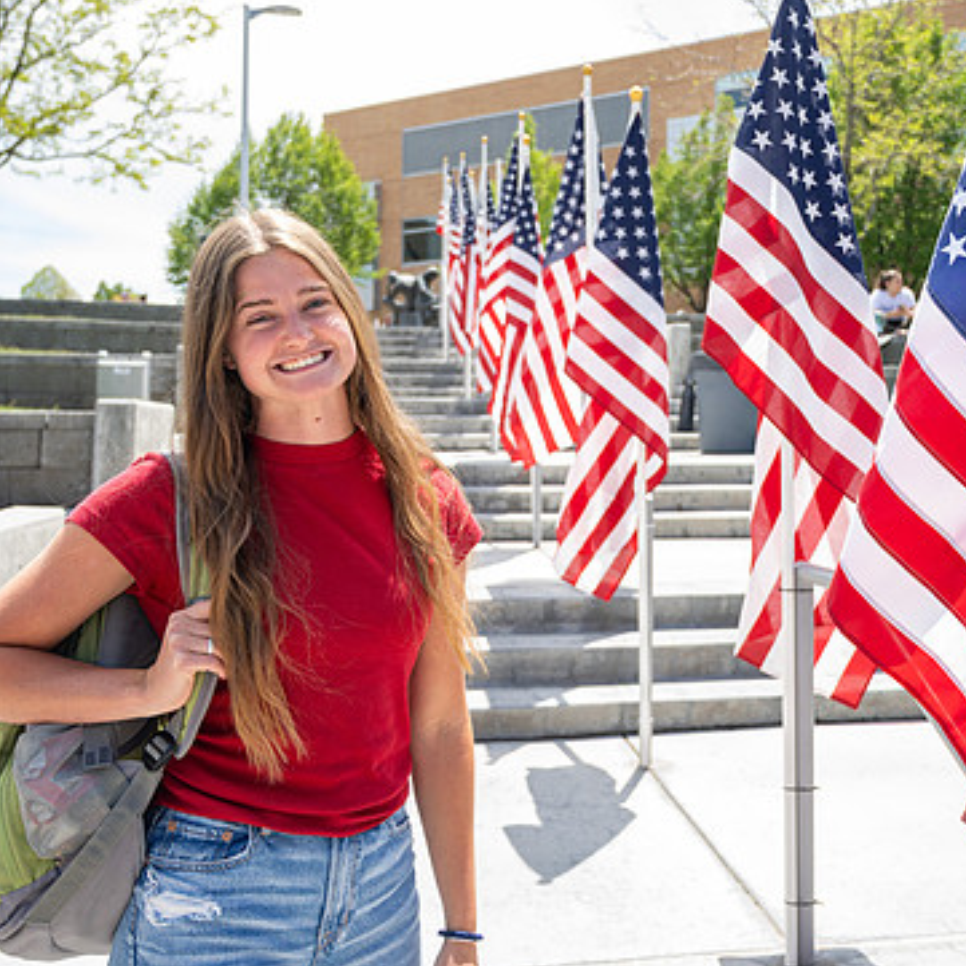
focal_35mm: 40
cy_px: 377
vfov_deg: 41.6
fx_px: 1263
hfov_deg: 41.4
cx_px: 637
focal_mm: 25
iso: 125
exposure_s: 1/400
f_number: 4
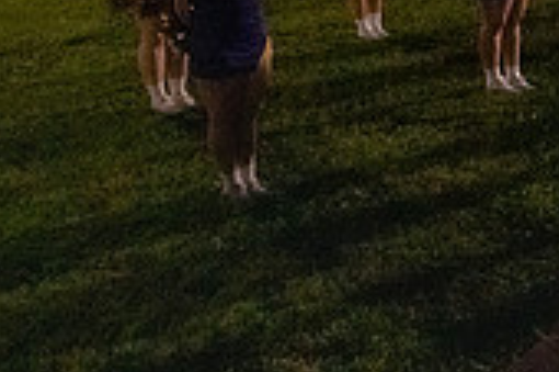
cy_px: -146
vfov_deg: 16.8
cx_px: 832
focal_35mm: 75
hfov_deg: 22.4
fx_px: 1163
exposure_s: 1/40
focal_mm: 22
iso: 10000
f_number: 4
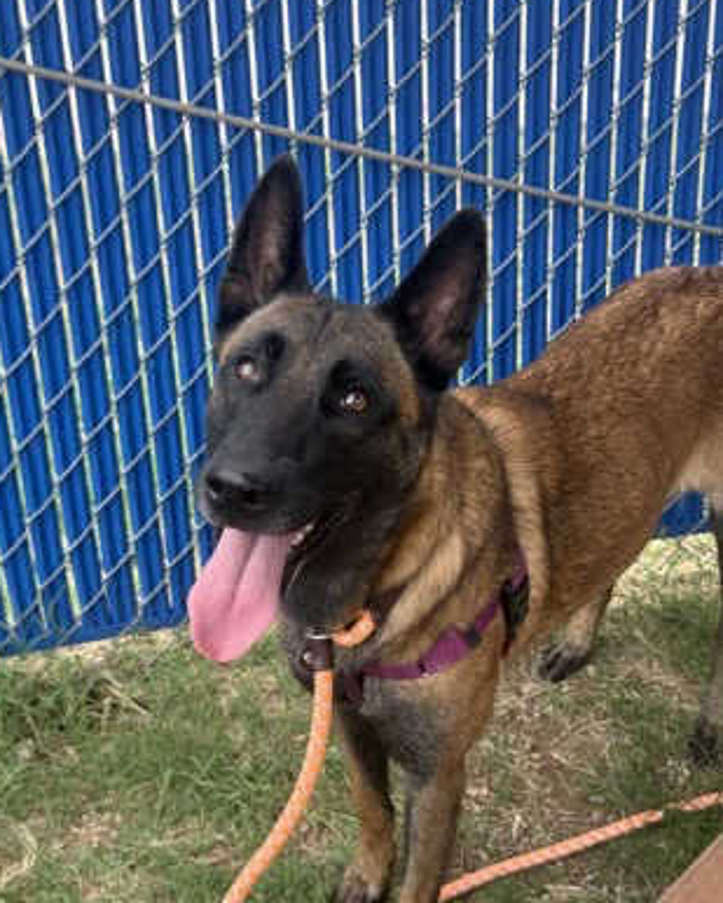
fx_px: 1364
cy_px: 459
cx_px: 357
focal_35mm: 51
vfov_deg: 36.6
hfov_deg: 29.7
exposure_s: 1/740
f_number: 1.78
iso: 100
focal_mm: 6.76
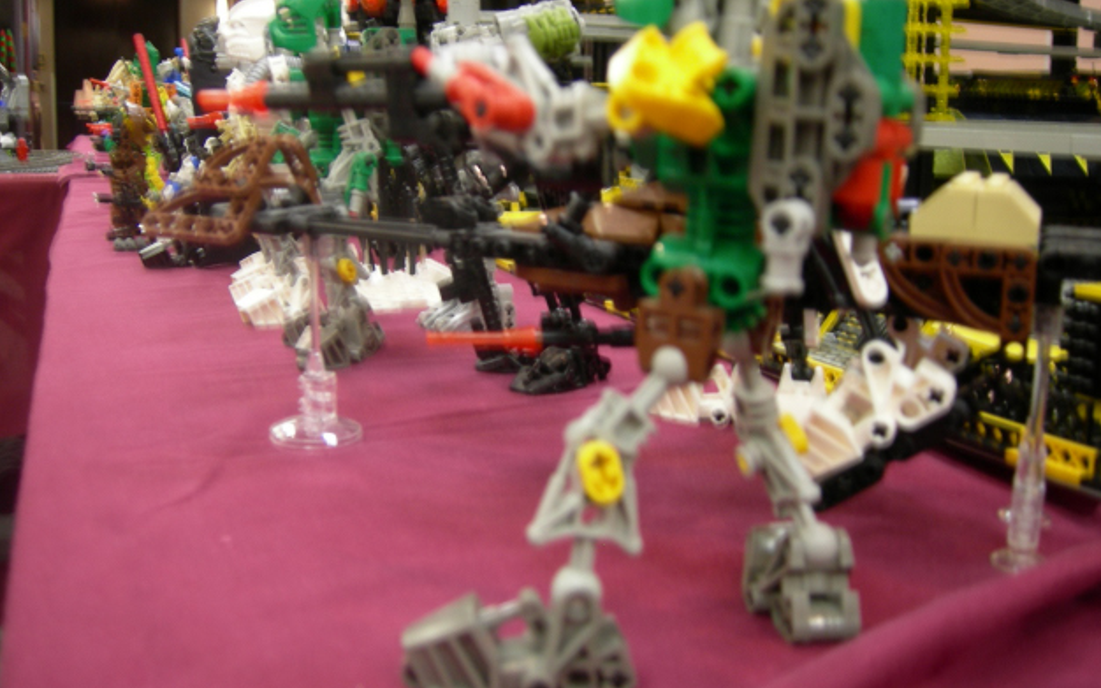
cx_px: 549
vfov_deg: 32.7
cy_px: 289
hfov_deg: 50.4
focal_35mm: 39
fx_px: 1170
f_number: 2.7
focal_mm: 7.5
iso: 121
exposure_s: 1/3.9
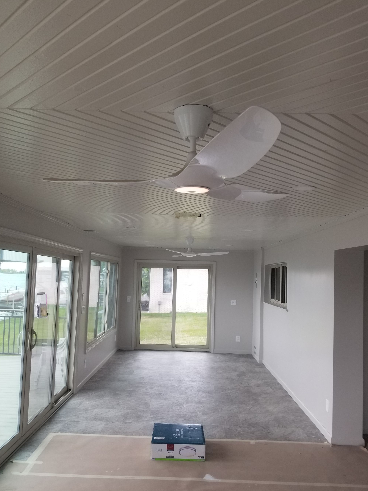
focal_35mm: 28
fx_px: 397
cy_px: 260
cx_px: 179
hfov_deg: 49.7
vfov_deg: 63.4
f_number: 1.7
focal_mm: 4.25
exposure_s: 1/127
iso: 50
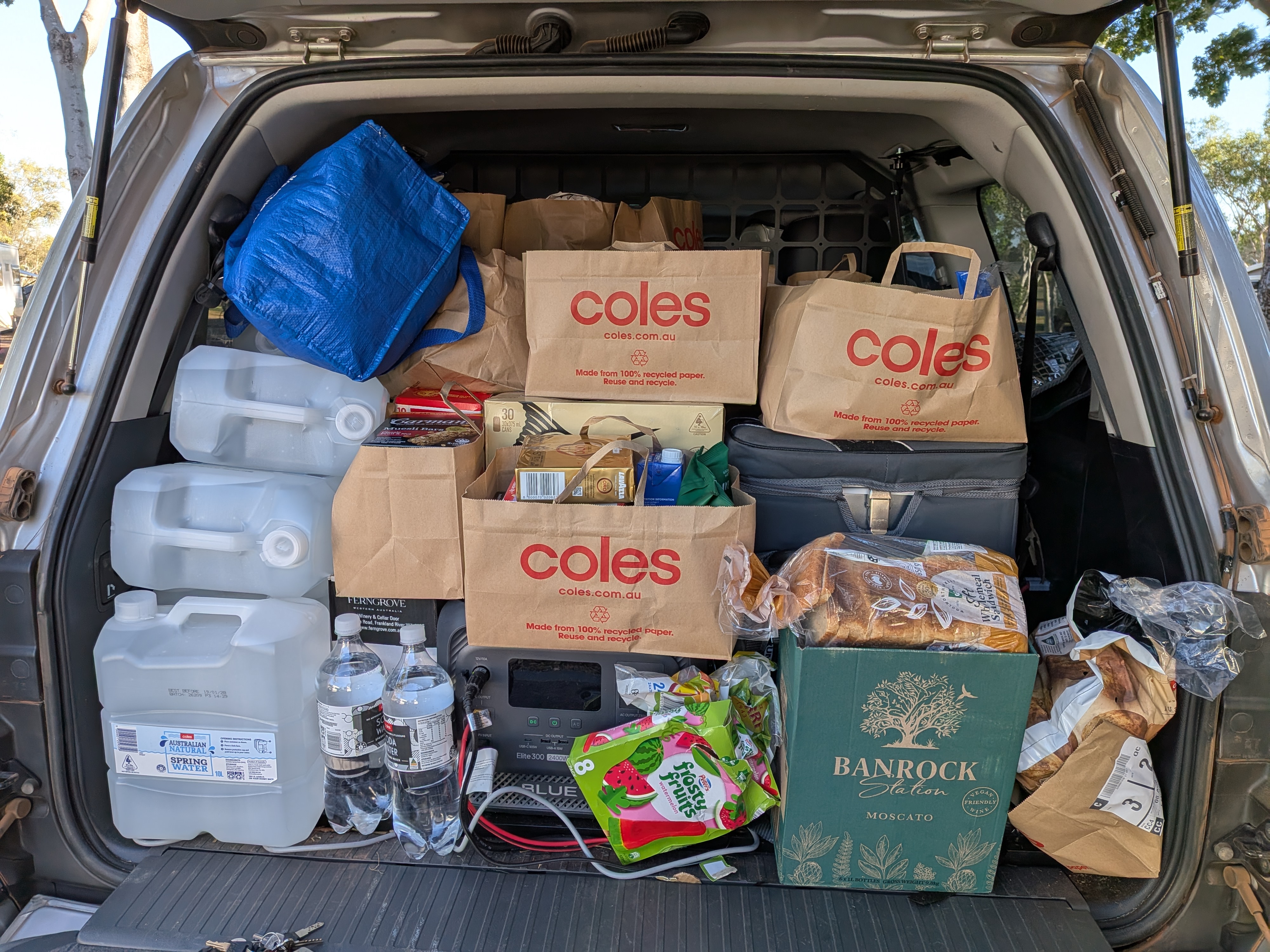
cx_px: 635
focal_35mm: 24
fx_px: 881
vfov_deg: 56.8
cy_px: 476
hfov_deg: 71.6
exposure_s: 1/294
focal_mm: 4.53
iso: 35
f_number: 1.7
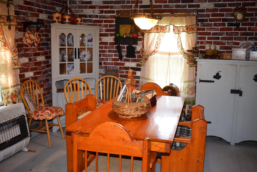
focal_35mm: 36
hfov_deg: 53.1
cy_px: 86
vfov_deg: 36.9
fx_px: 257
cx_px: 128
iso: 800
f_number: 5
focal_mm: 24
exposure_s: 1/100
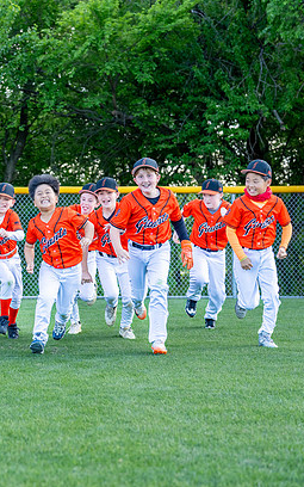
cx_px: 15
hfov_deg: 15.5
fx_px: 1100
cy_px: 258
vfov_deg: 24.9
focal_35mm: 83
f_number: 2.8
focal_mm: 50
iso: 400
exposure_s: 1/1000
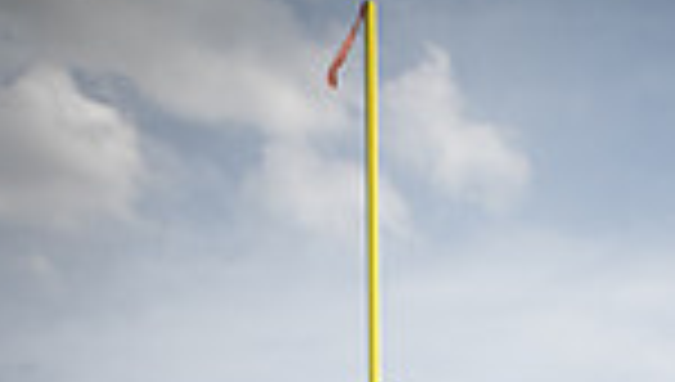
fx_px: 1685
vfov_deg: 10.7
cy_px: 980
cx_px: 585
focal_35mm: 94
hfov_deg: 22.2
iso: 125
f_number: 7.1
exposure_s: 1/400
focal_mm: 30
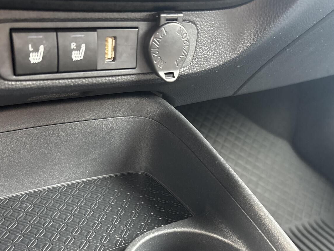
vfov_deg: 36.1
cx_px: 141
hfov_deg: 47.7
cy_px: 183
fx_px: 376
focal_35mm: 39
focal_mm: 5.96
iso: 400
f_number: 1.6
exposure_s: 1/60
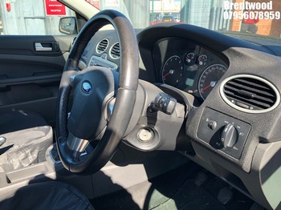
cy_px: 105
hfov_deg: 63.5
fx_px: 227
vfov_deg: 49.7
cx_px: 140
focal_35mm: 28
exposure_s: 1/147
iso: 20
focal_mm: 4
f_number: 1.8
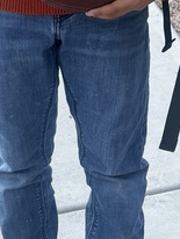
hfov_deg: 11.3
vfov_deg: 14.4
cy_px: -96
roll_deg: -0.4
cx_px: 216
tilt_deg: -16.5
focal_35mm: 129
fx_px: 893
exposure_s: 1/1751
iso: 64
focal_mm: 5.96
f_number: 1.6
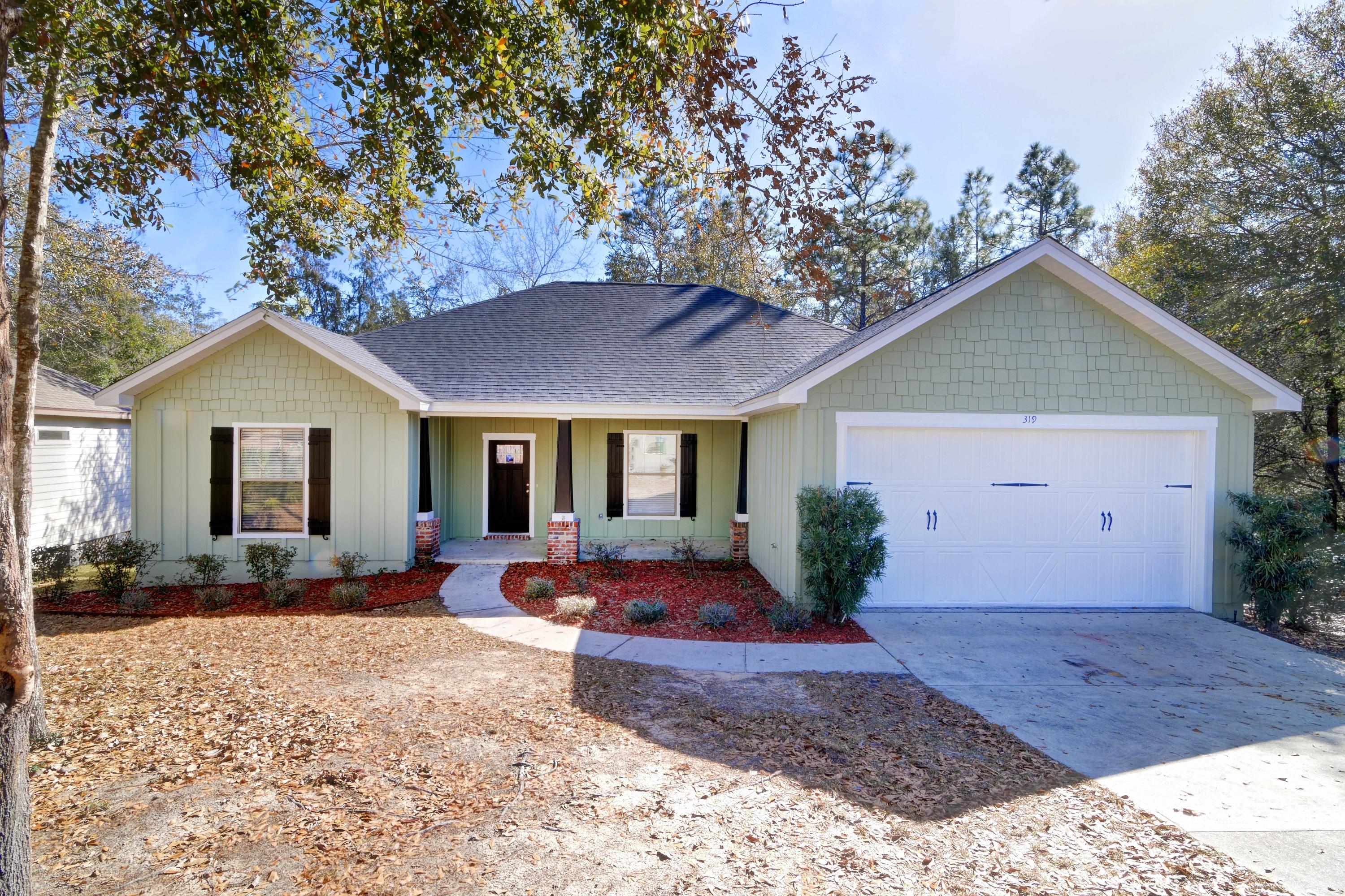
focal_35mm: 16
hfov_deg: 96.7
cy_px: 448
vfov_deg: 73.7
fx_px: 598
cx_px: 672
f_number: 20
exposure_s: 1/60
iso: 100
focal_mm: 11
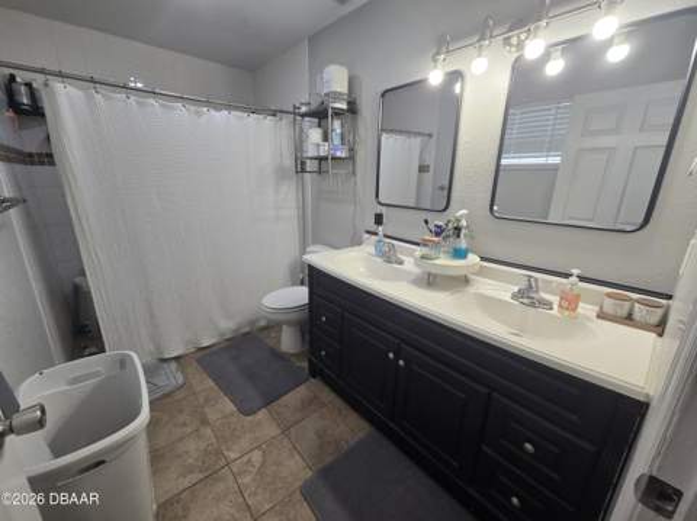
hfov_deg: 106.2
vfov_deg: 89.8
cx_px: 348
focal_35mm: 13
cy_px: 260
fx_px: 261
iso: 80
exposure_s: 1/60
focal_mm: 2.2
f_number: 2.2
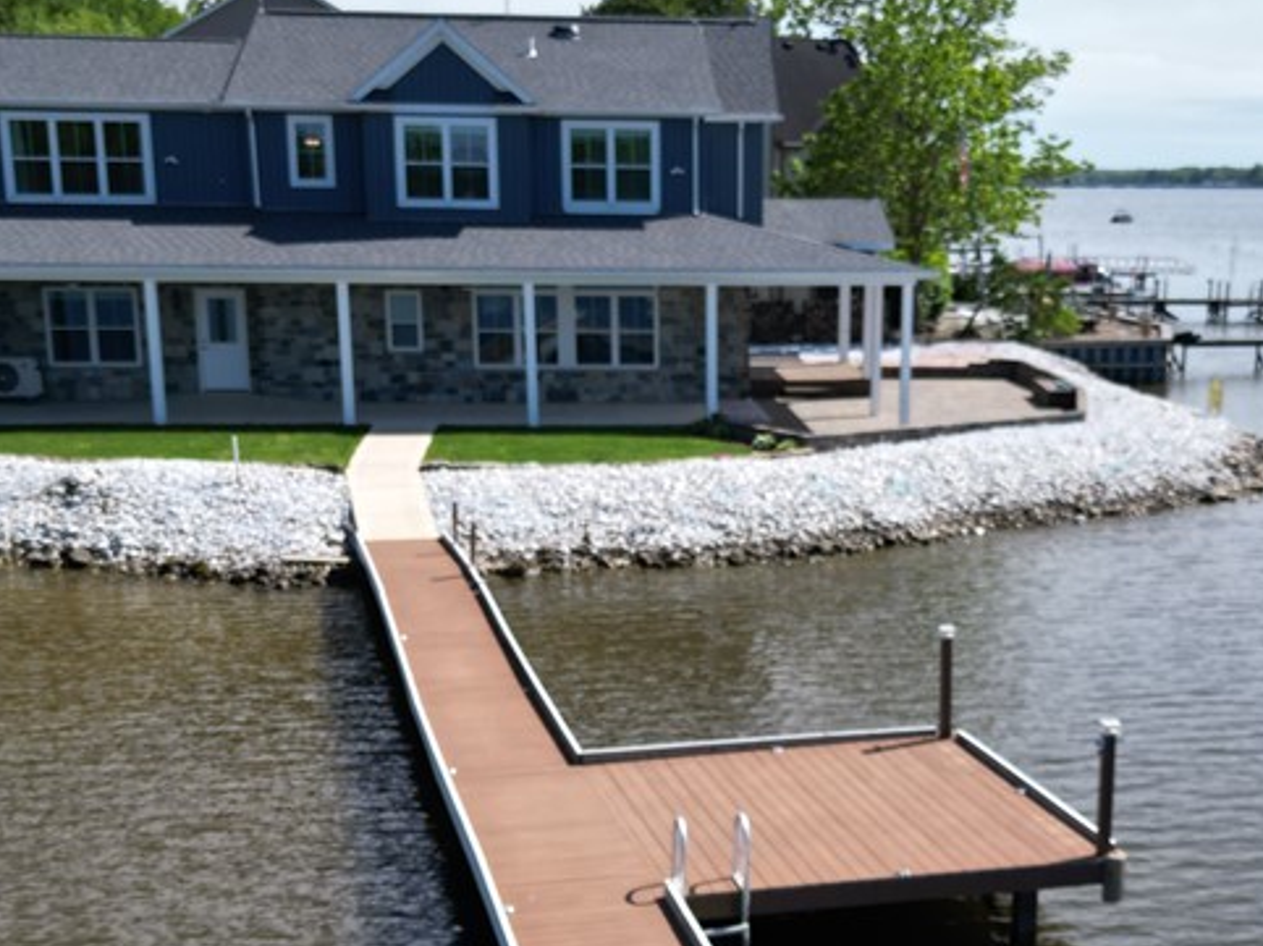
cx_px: 794
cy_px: 673
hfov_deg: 37.3
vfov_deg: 28.2
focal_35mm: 51
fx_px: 1860
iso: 100
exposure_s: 1/2500
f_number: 1.7
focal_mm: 6.72
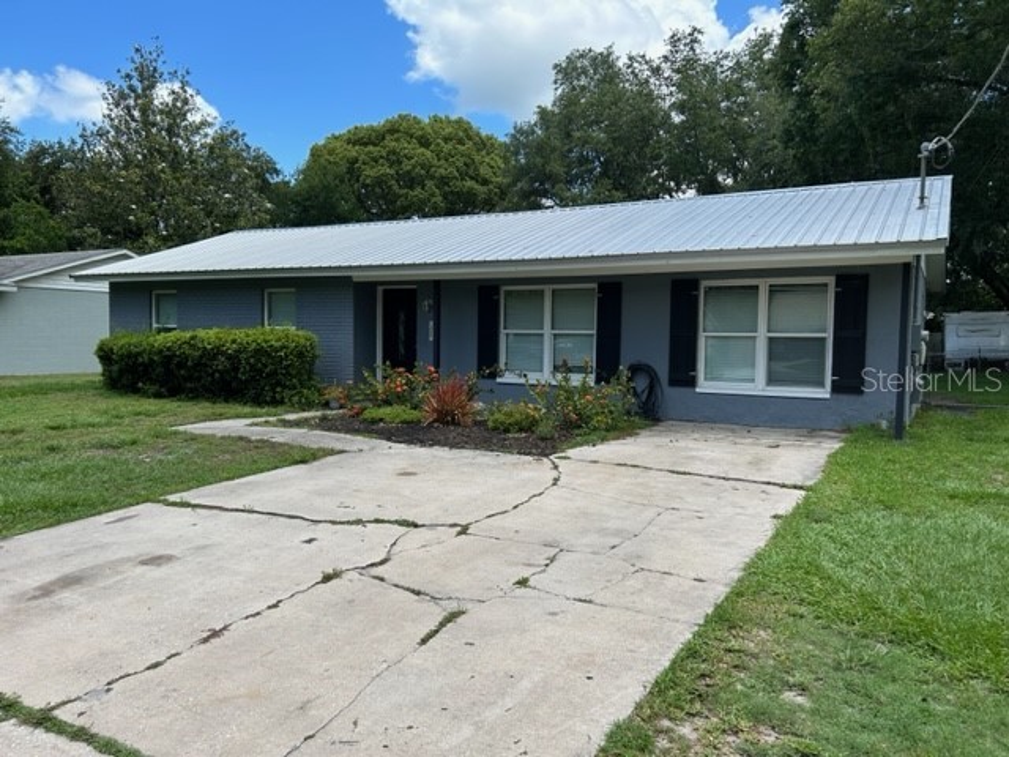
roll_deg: -1.2
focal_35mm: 26
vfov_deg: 53.1
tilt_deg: -2.6
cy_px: 378
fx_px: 758
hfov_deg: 67.3
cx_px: 504
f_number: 1.5
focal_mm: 5.7
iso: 50
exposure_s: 1/2353
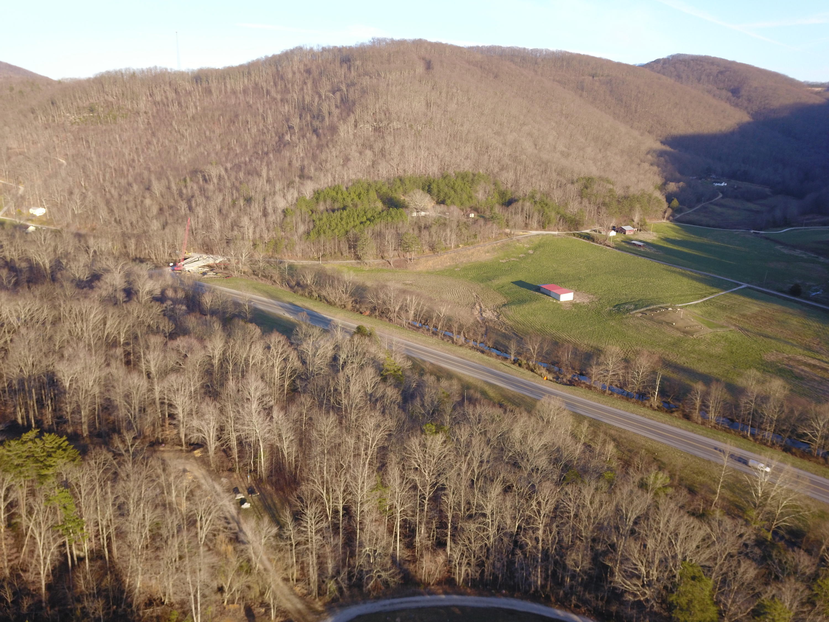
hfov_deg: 67.3
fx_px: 623
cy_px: 311
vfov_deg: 53.1
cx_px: 414
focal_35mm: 26
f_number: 2.2
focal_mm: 4.73
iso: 100
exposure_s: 1/286
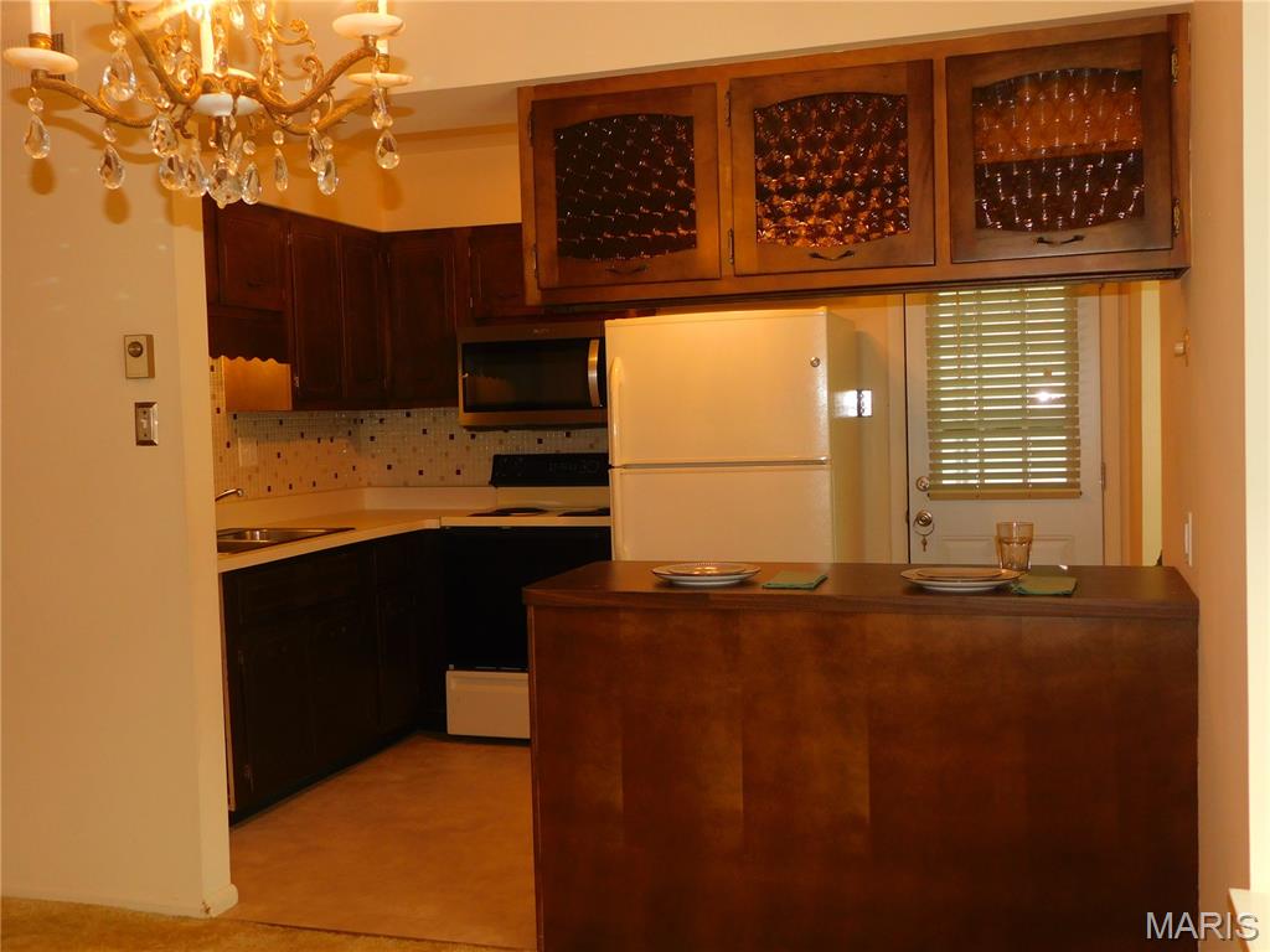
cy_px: 476
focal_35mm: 36
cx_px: 635
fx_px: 1321
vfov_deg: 39.7
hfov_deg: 51.4
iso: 200
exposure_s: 1/30
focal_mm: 6.3
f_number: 3.5
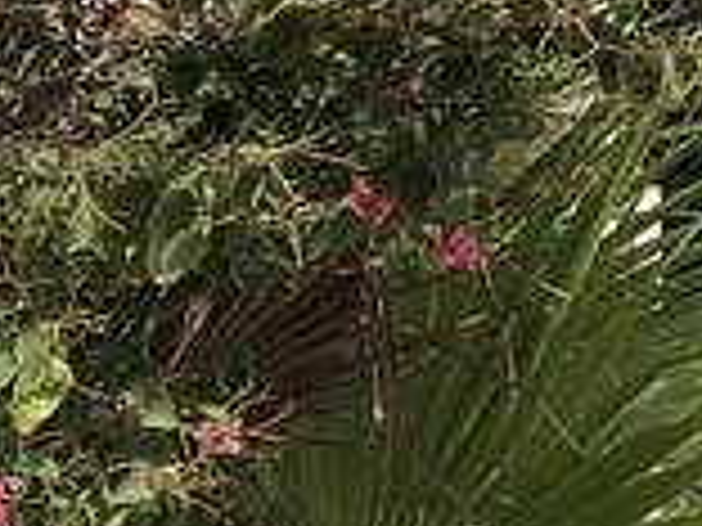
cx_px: 1575
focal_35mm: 184
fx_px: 3731
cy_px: -306
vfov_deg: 7.9
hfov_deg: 9.7
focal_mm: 4
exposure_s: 1/4367
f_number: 1.8
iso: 25
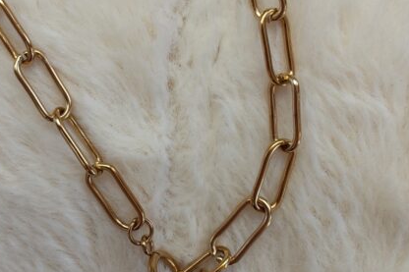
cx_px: 154
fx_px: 500
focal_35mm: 44
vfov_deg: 30.3
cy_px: 92
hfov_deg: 44.2
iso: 80
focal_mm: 1.96
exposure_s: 1/100
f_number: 2.2
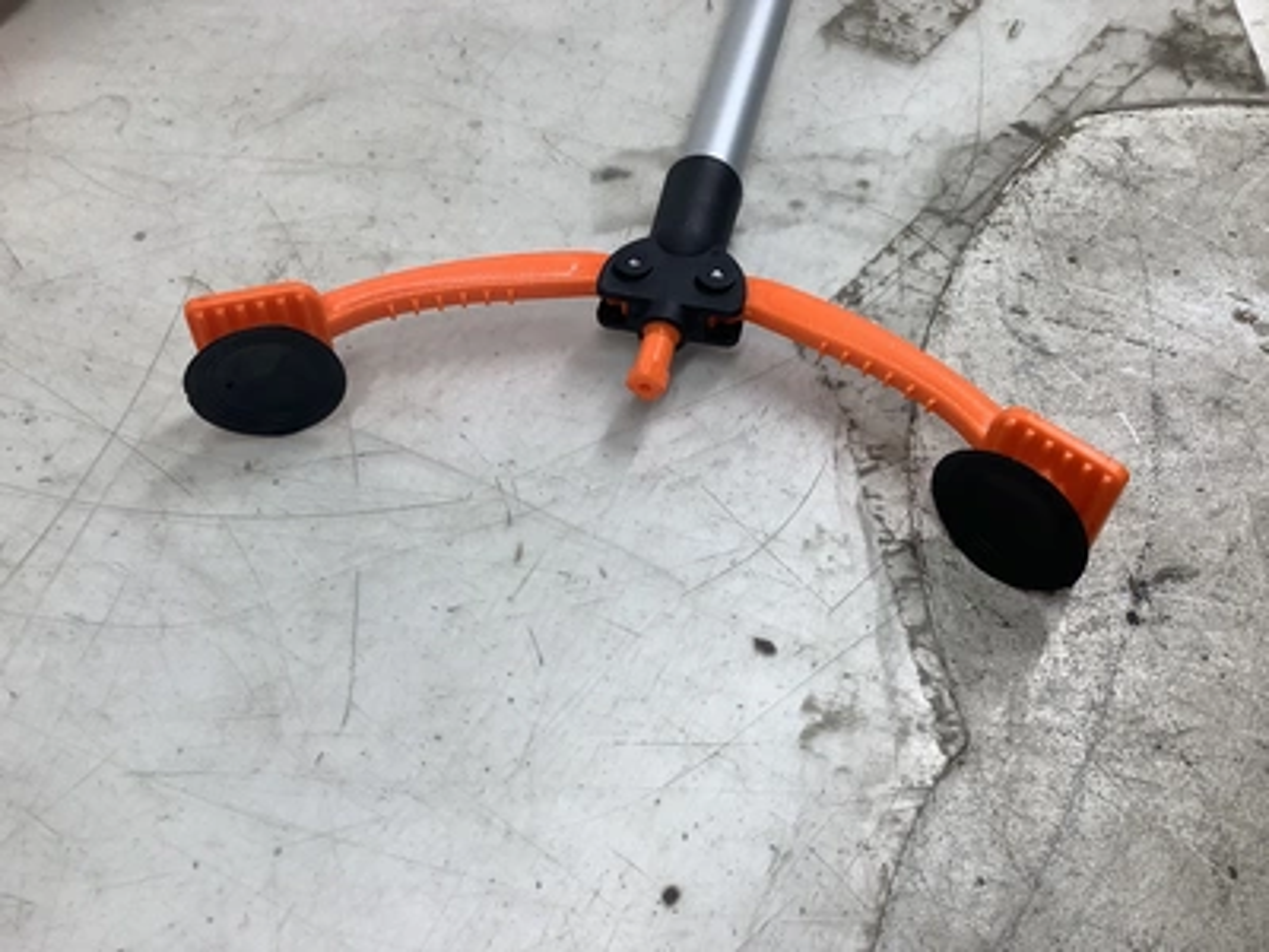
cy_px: 476
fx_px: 1136
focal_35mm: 31
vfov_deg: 45.4
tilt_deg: -53.2
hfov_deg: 58.4
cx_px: 634
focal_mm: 3.3
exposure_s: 1/120
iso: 64
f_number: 2.4
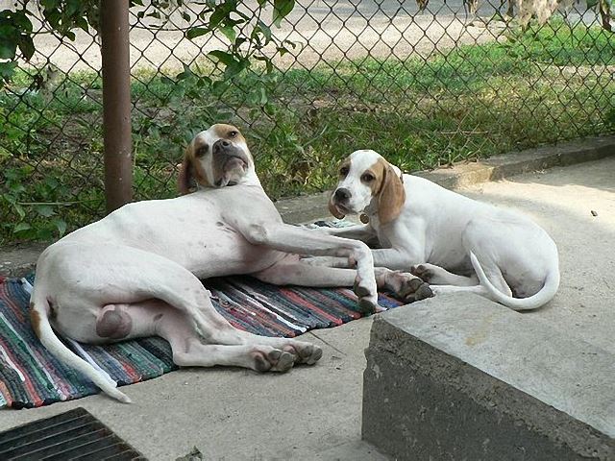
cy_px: 230
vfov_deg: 24.8
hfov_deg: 32.7
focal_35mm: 59
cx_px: 308
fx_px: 1048
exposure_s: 1/500
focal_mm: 9.9
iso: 200
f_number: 4.5
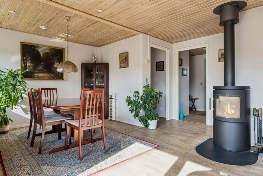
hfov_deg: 79.9
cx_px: 132
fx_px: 157
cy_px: 88
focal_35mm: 22
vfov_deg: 58.3
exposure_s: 1/30
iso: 200
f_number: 8
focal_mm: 21.5
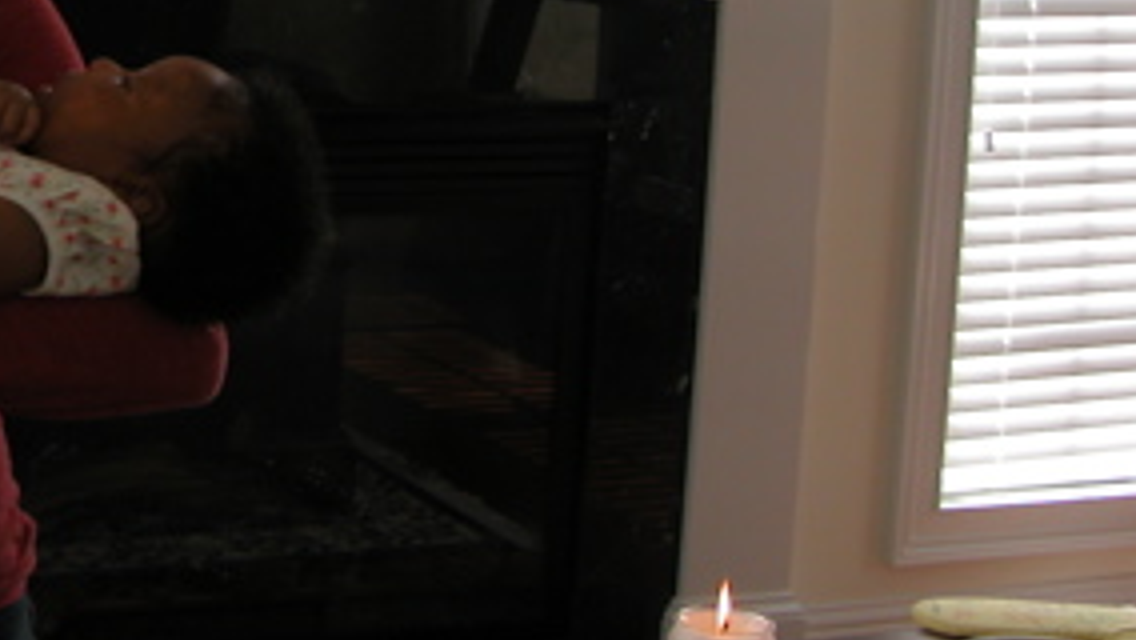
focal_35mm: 86
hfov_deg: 23.3
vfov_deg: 13.9
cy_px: 12
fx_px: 2591
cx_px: -108
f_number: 2.8
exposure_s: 1/57.6
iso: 100
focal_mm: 8.9
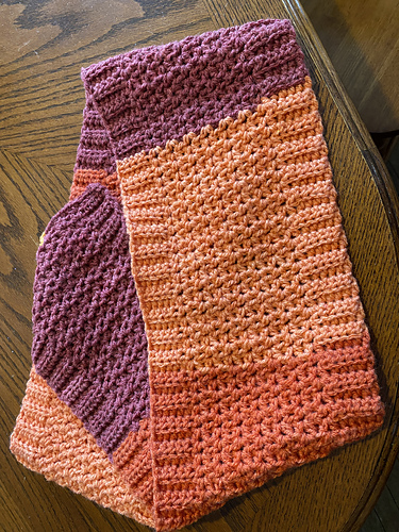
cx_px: 200
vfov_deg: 67.3
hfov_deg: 53.1
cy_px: 266
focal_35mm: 26
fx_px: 400
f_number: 1.8
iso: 320
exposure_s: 1/60
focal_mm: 4.25
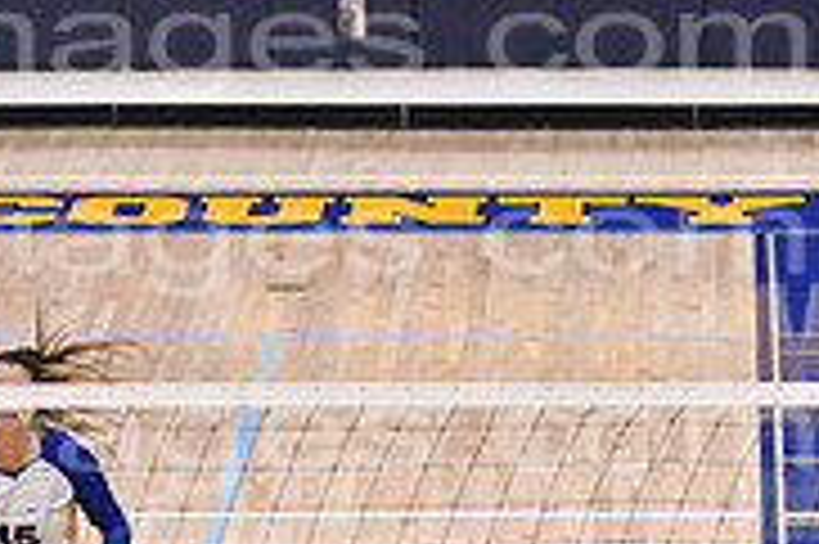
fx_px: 7614
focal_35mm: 335
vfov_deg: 4.1
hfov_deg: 6.1
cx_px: -198
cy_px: 537
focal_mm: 70
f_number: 3.2
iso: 6400
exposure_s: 1/1000
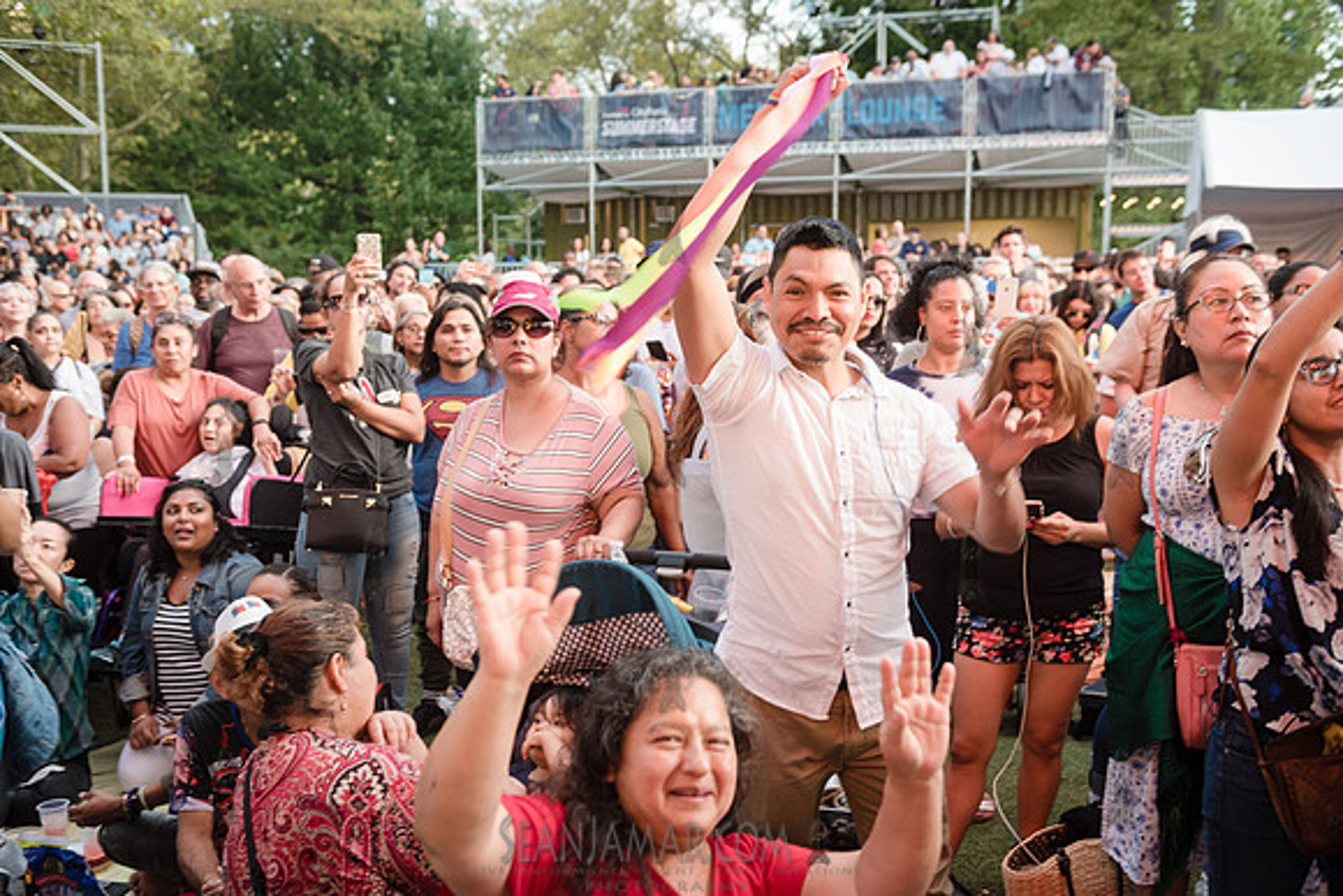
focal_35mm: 36
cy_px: 448
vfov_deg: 36.9
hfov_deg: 53.1
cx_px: 672
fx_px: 1343
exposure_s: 1/100
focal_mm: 36
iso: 640
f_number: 4
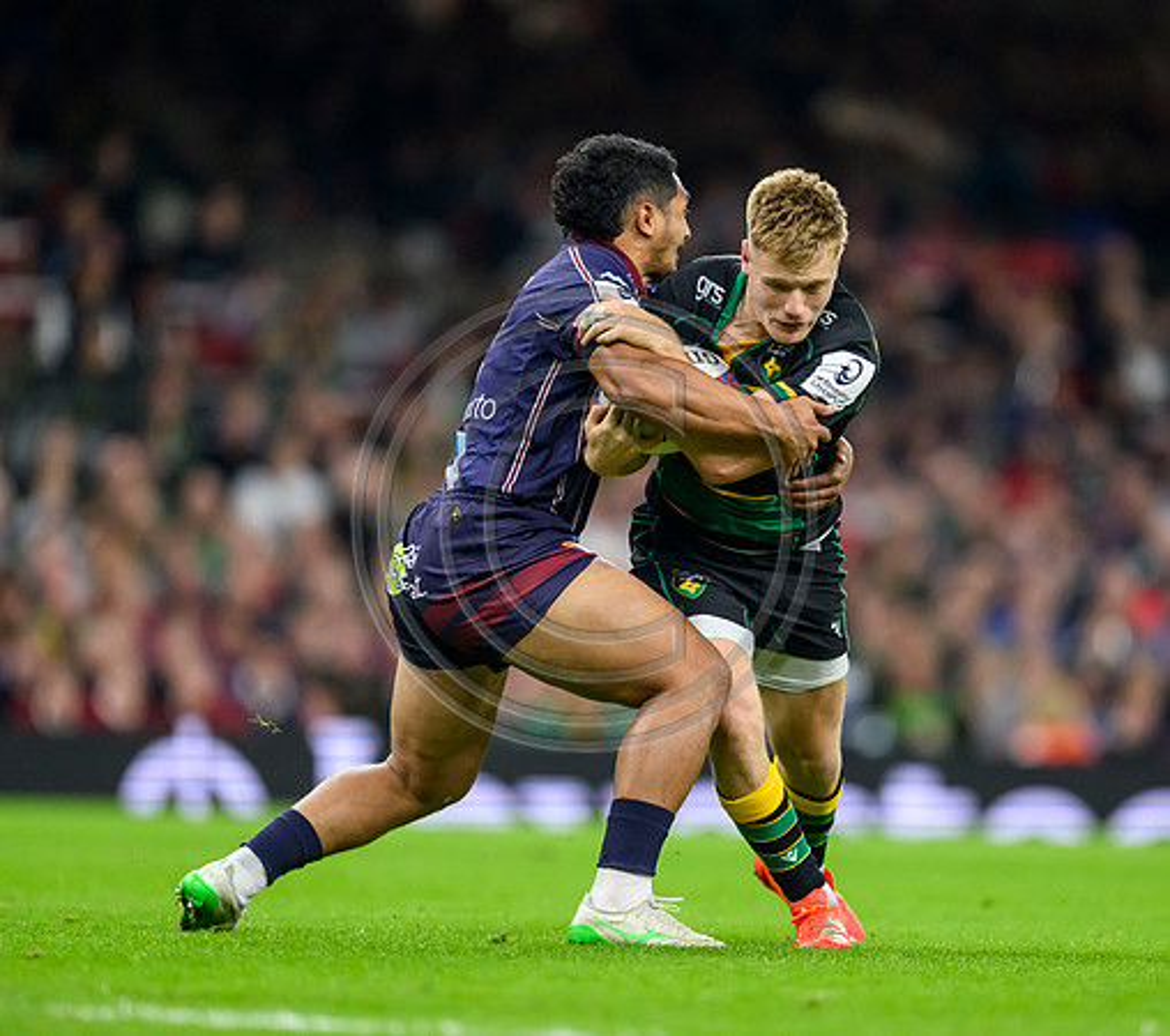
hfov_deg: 3.9
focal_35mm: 478
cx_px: 776
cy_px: 518
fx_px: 17262
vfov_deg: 3.4
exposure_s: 1/2500
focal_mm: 400
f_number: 3.2
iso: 5000
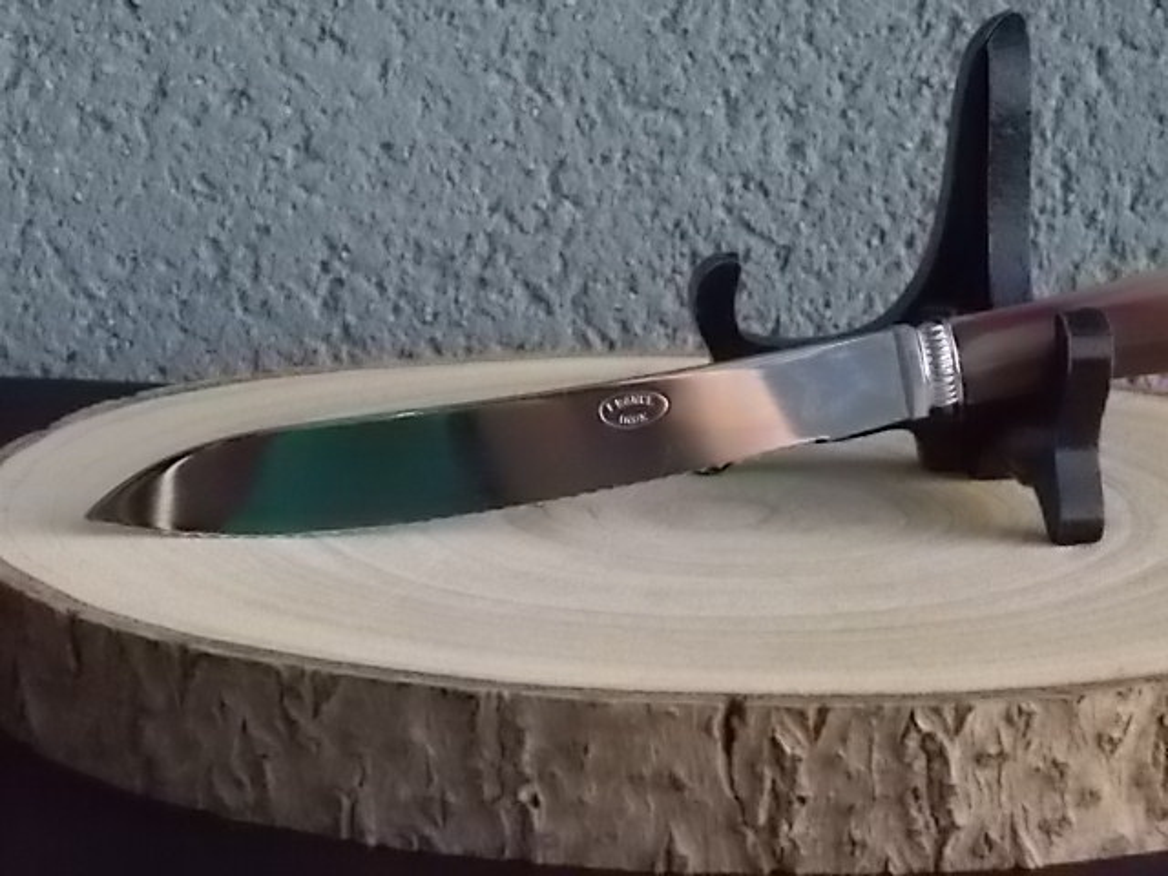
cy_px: 438
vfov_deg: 11.4
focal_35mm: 130
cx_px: 584
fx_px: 4386
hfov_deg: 15.2
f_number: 6.5
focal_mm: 23
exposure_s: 1/250
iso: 800
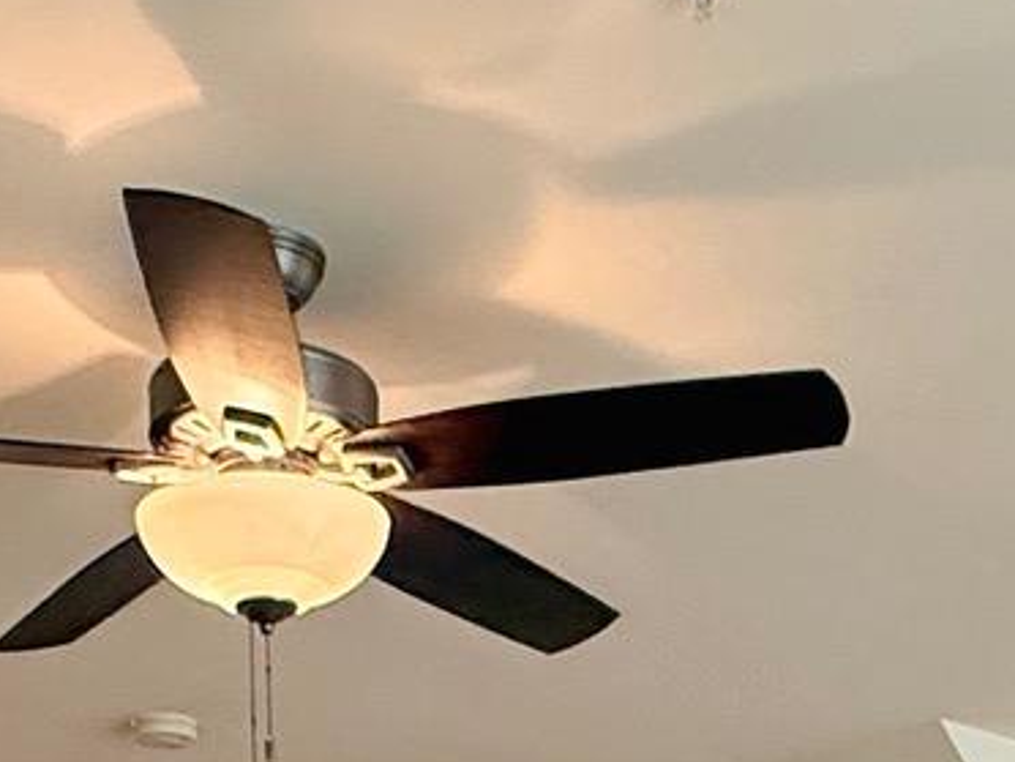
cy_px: 1450
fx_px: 2258
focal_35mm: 77
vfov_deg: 15.8
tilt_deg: -2.0
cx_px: 589
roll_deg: +0.9
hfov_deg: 25.3
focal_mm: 2.22
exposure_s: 1/120
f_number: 2.2
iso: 320
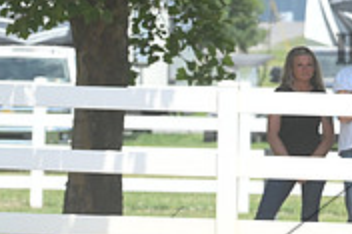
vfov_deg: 2.3
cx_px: 510
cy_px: 65
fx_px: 5890
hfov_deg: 3.4
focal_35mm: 603
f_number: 5
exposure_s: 1/1347
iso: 250
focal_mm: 122
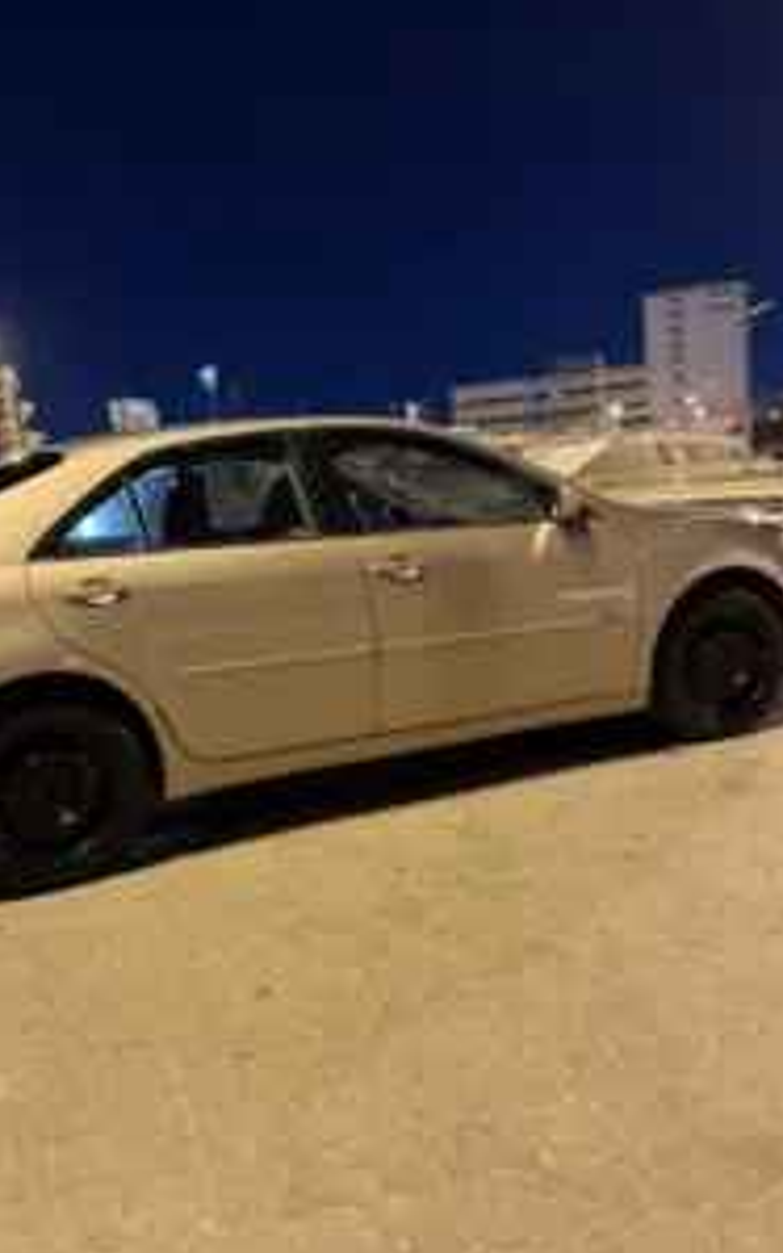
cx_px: 281
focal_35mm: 34
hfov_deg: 37.0
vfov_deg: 56.7
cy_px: 666
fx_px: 1160
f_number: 1.78
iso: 1000
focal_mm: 6.76
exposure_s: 1/33
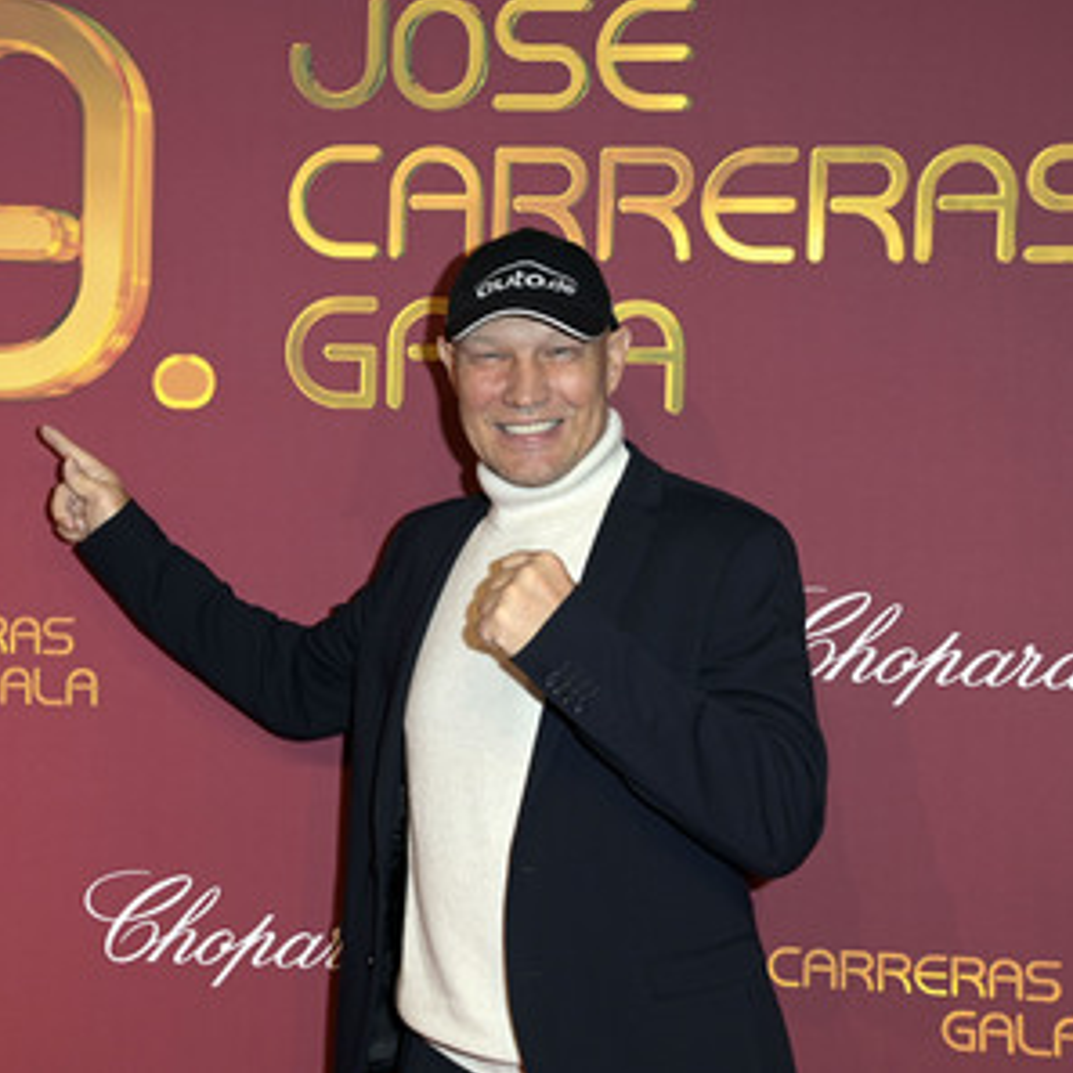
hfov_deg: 24.3
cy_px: 538
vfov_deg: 24.3
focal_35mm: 71
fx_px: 2490
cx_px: 403
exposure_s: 1/250
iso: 640
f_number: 5.6
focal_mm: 55
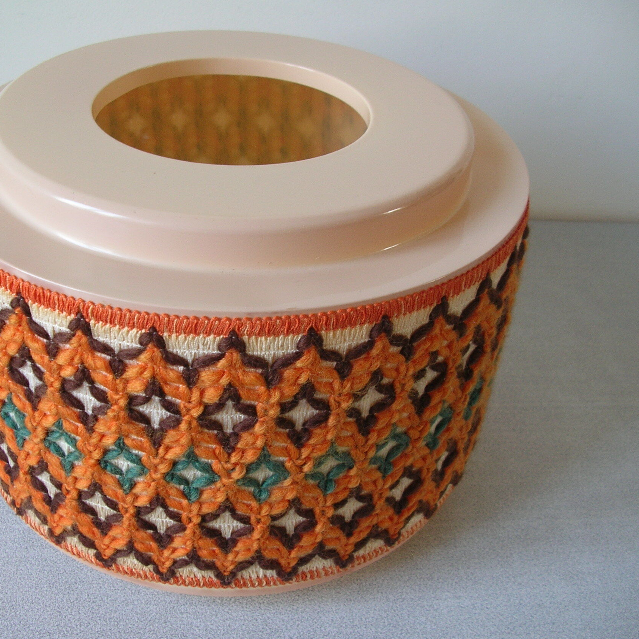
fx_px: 877
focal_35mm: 42
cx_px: 244
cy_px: 317
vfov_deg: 40.0
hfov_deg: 39.8
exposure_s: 1/13.8
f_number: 2.8
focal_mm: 5.8
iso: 50
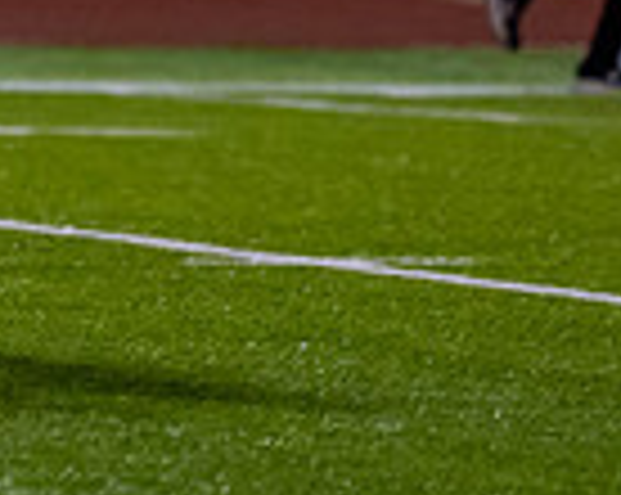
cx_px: -305
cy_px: -293
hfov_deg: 2.1
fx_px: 16610
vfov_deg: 1.7
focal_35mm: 905
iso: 3200
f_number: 2.8
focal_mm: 168
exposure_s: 1/1000
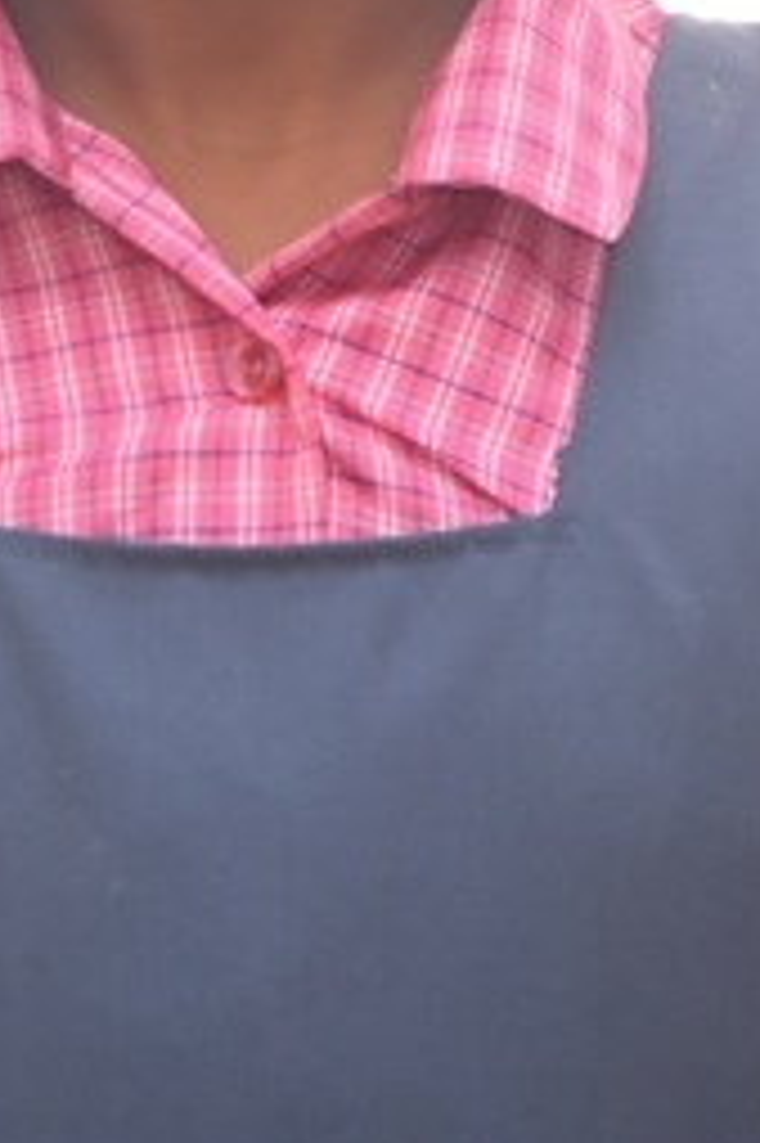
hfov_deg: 3.5
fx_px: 12596
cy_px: -90
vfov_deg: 5.2
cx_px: 299
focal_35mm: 397
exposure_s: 1/125
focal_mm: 105
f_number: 6.3
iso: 1000
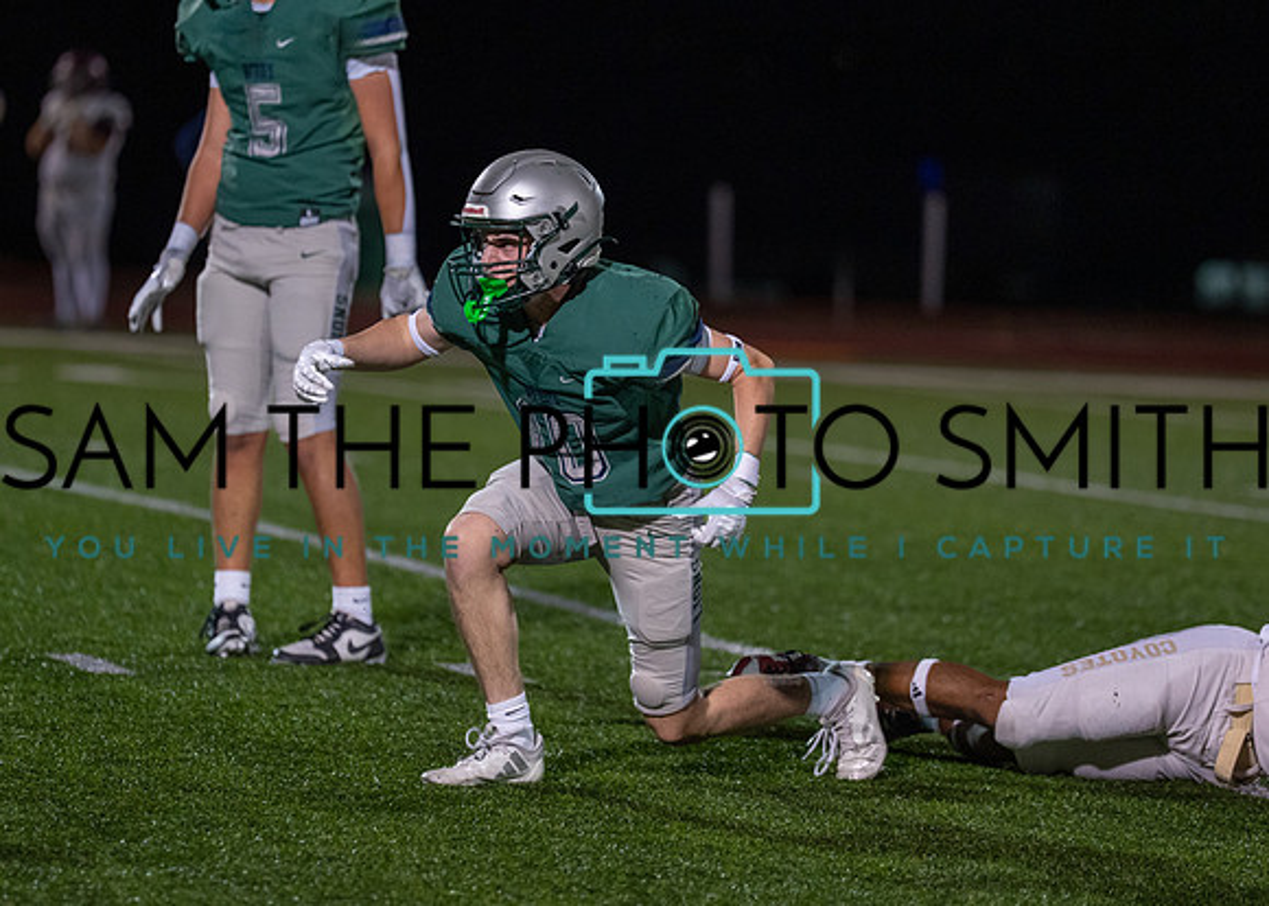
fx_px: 9022
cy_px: 372
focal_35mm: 250
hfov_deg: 8.0
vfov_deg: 5.7
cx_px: 637
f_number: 2.8
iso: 2500
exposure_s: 1/1000
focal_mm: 180
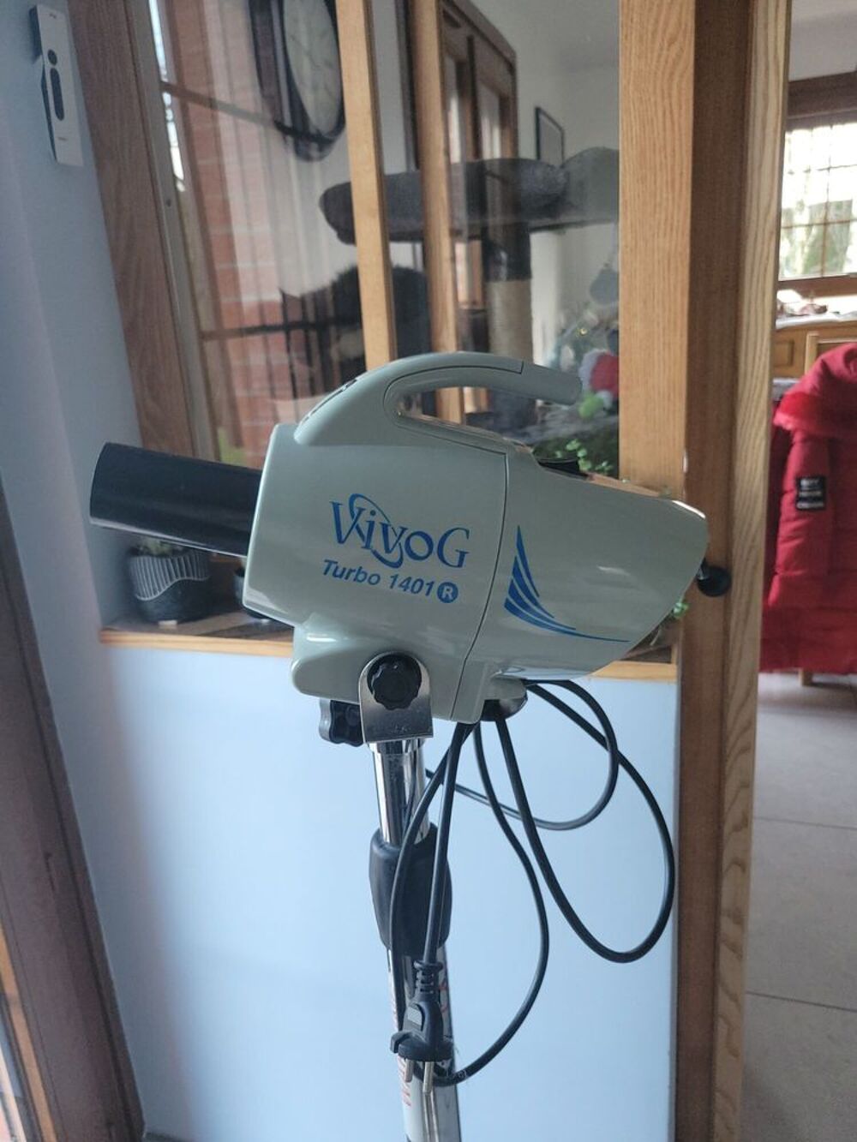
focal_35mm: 26
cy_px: 571
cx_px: 428
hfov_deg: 53.1
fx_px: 858
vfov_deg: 67.3
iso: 250
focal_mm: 5.4
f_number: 1.8
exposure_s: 1/40
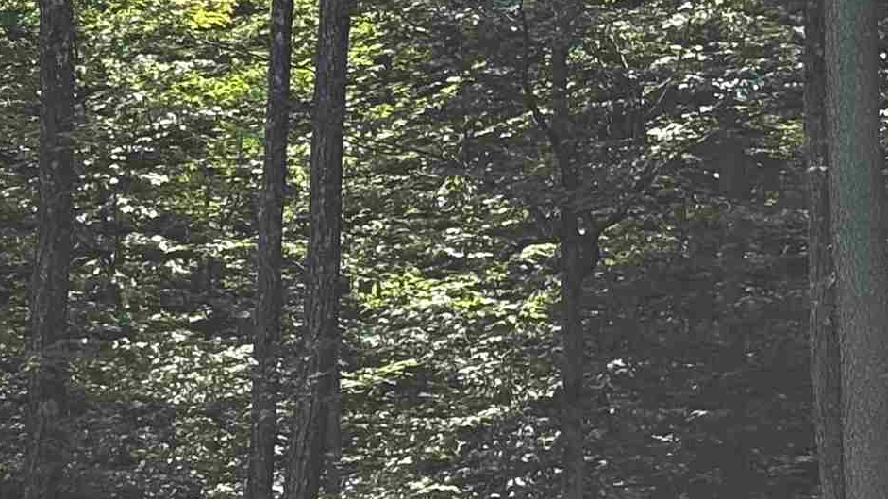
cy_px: -6
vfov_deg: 6.5
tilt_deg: +13.2
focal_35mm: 185
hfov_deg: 11.4
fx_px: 4355
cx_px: -157
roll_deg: -0.1
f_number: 1.6
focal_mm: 5.96
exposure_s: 1/571
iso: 32
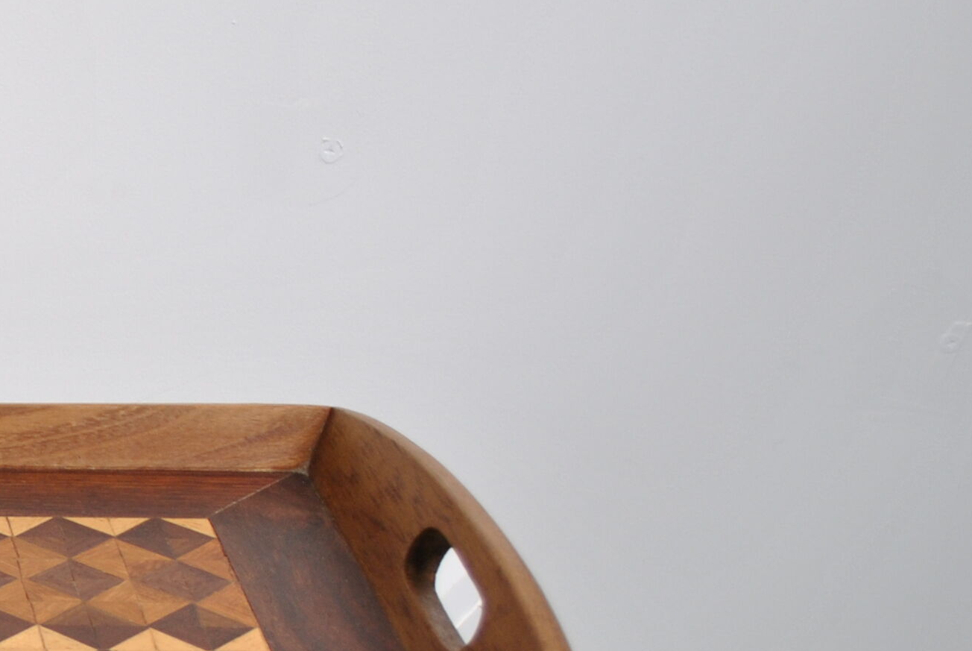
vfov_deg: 13.8
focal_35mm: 98
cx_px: -396
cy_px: 630
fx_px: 2649
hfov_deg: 18.8
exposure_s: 1/50
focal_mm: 22
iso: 200
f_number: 4
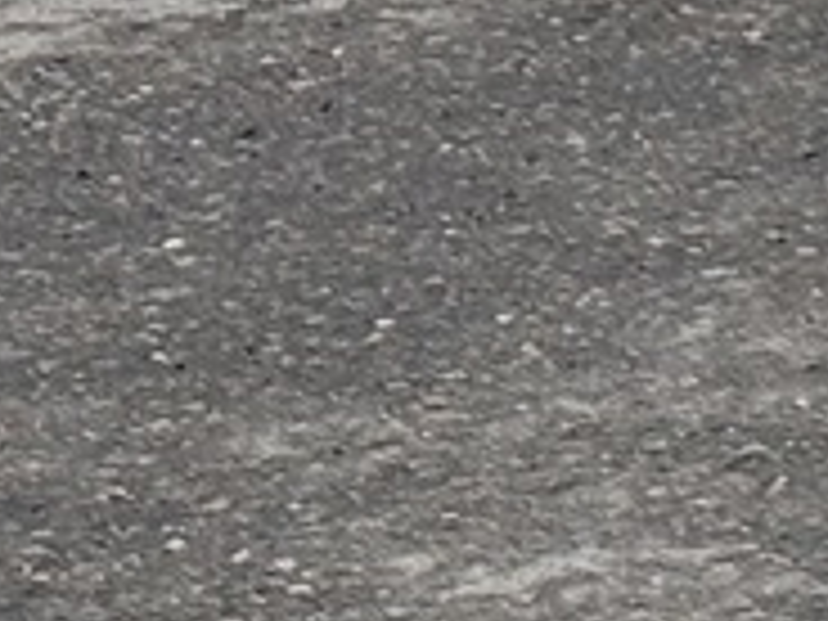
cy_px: -1683
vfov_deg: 3.5
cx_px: 2664
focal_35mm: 408
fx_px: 9759
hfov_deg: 4.6
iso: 32
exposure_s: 1/2545
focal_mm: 5.96
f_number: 1.6
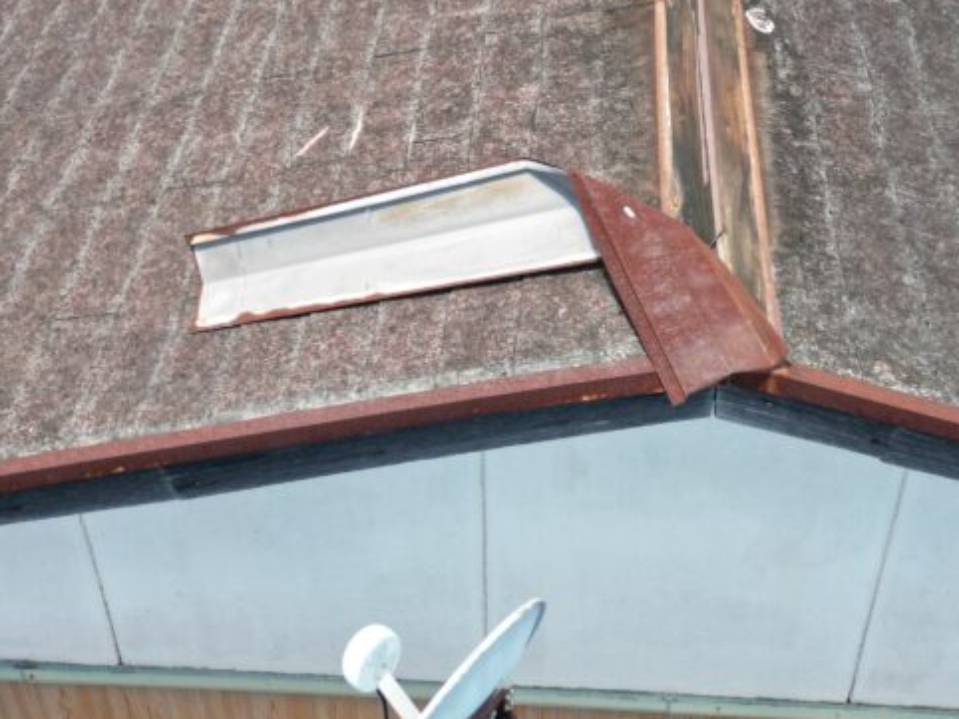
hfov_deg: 37.4
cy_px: 36
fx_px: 1412
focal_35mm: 51
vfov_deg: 27.2
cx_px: 567
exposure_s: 1/1000
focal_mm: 6.72
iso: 100
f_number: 1.7
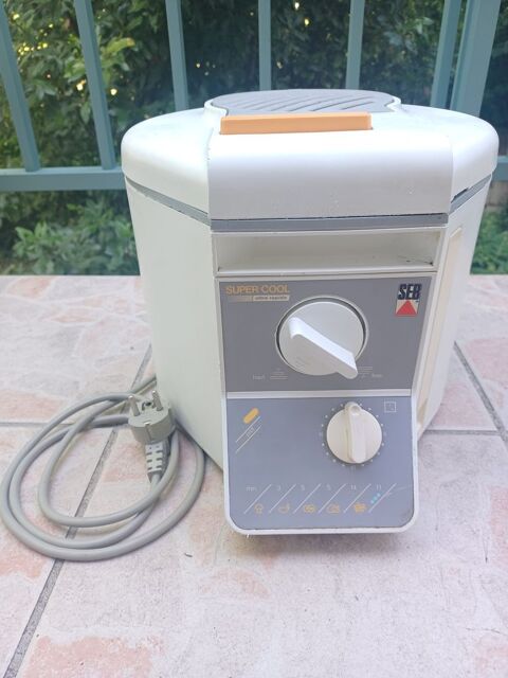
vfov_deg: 69.4
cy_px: 339
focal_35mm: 25
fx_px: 489
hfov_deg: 54.9
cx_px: 254
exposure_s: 1/50
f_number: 1.8
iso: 200
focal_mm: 4.6
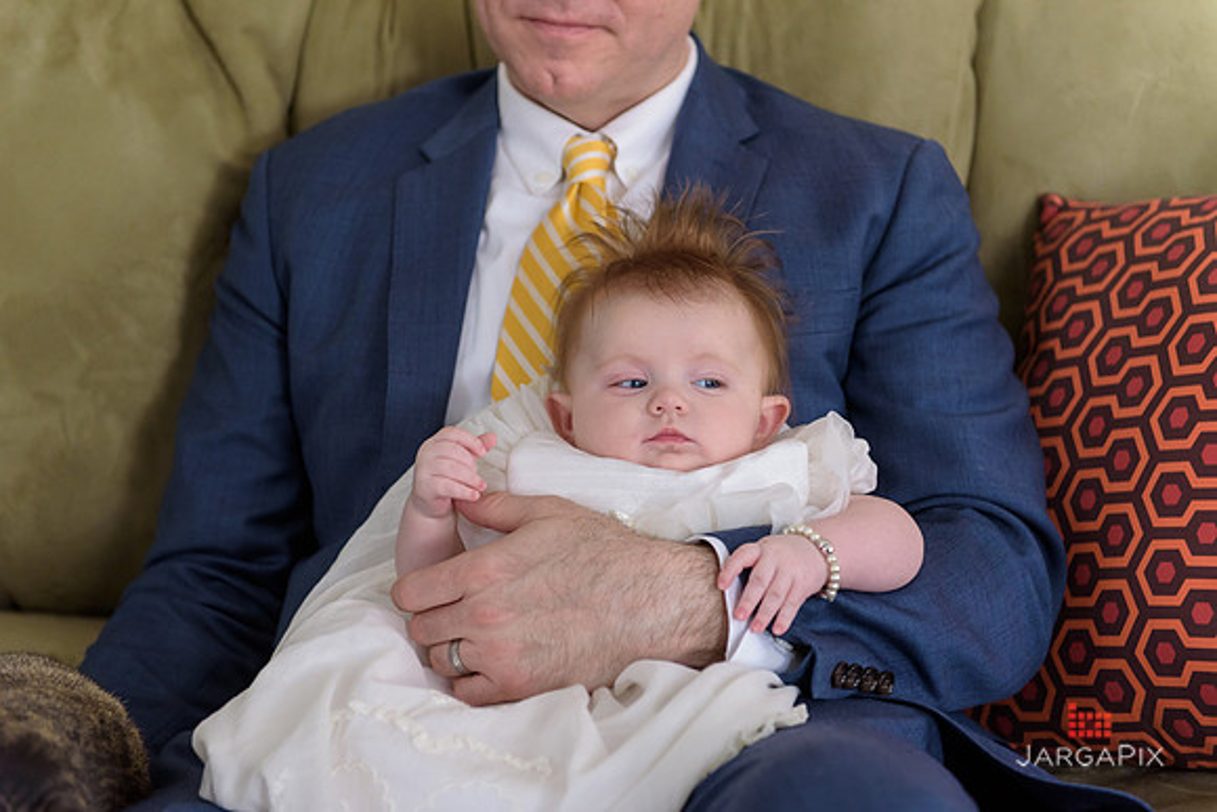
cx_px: 608
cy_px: 406
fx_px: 2367
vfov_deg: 19.5
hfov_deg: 28.8
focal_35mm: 70
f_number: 3.2
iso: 1600
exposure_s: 1/125
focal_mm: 70
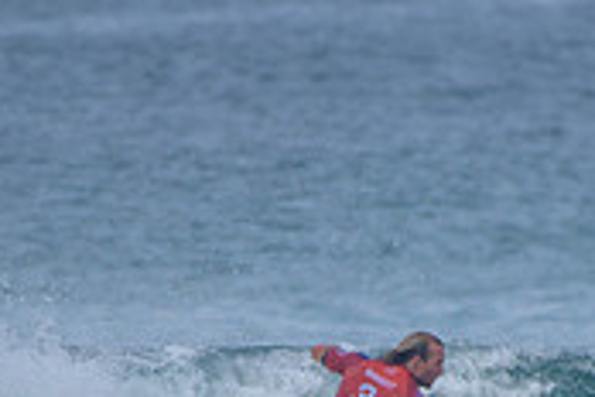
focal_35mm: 1839
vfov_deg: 0.7
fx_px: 30392
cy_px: 539
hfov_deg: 1.1
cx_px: 373
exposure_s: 1/2000
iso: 250
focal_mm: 500
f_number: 5.6
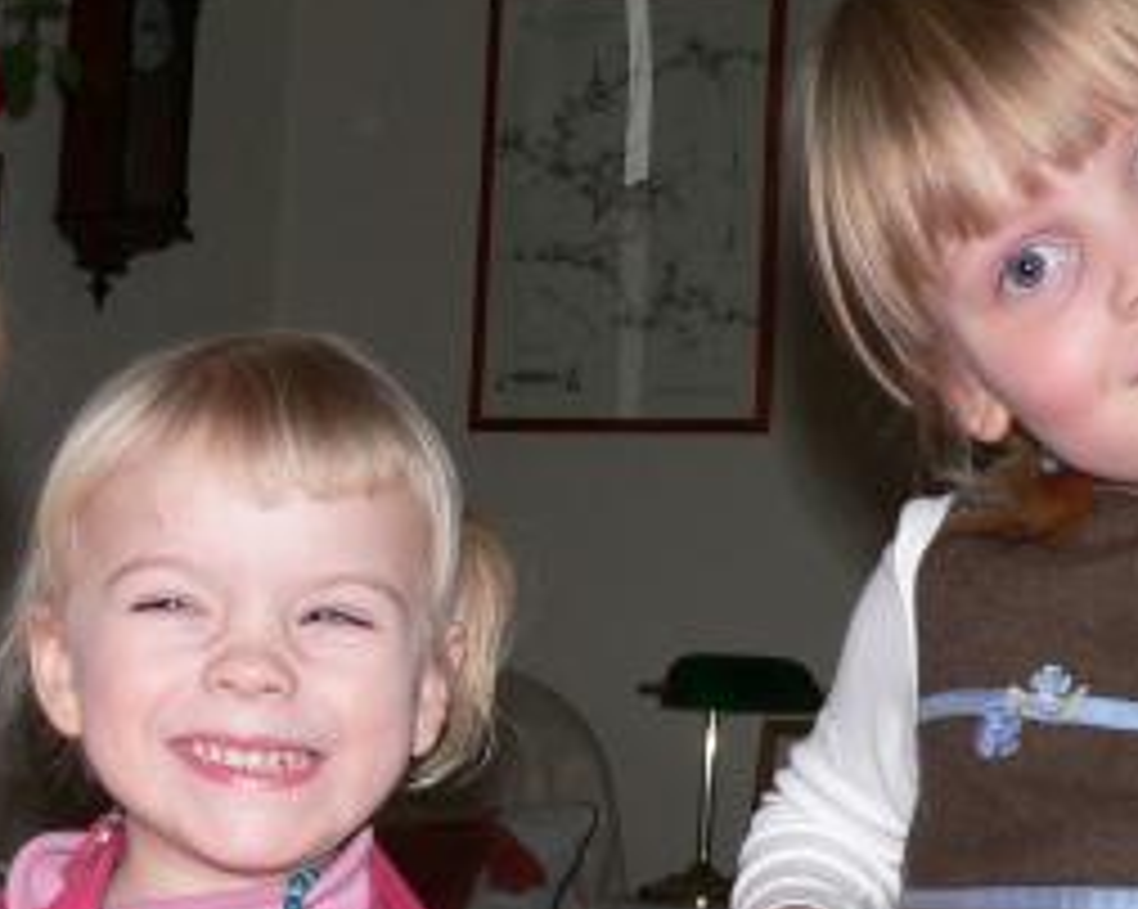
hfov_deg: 21.3
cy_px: 549
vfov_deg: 17.2
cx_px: 229
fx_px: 2995
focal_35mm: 89
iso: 100
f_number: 2.8
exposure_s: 1/250
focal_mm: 6
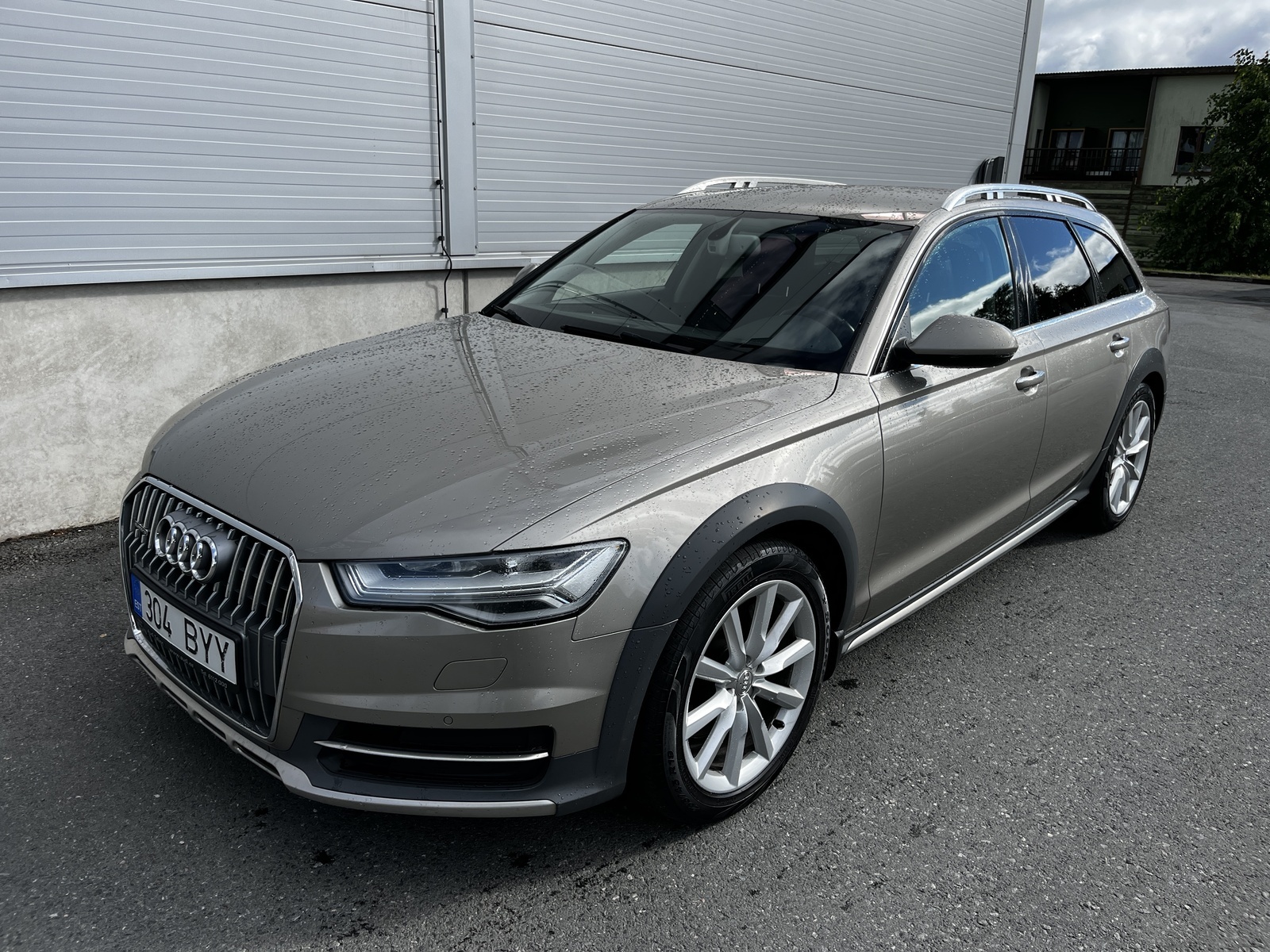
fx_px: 954
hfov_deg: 67.3
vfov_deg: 53.1
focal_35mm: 26
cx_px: 635
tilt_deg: -16.0
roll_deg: -1.6
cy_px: 476
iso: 50
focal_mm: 5.1
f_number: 1.6
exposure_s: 1/2268
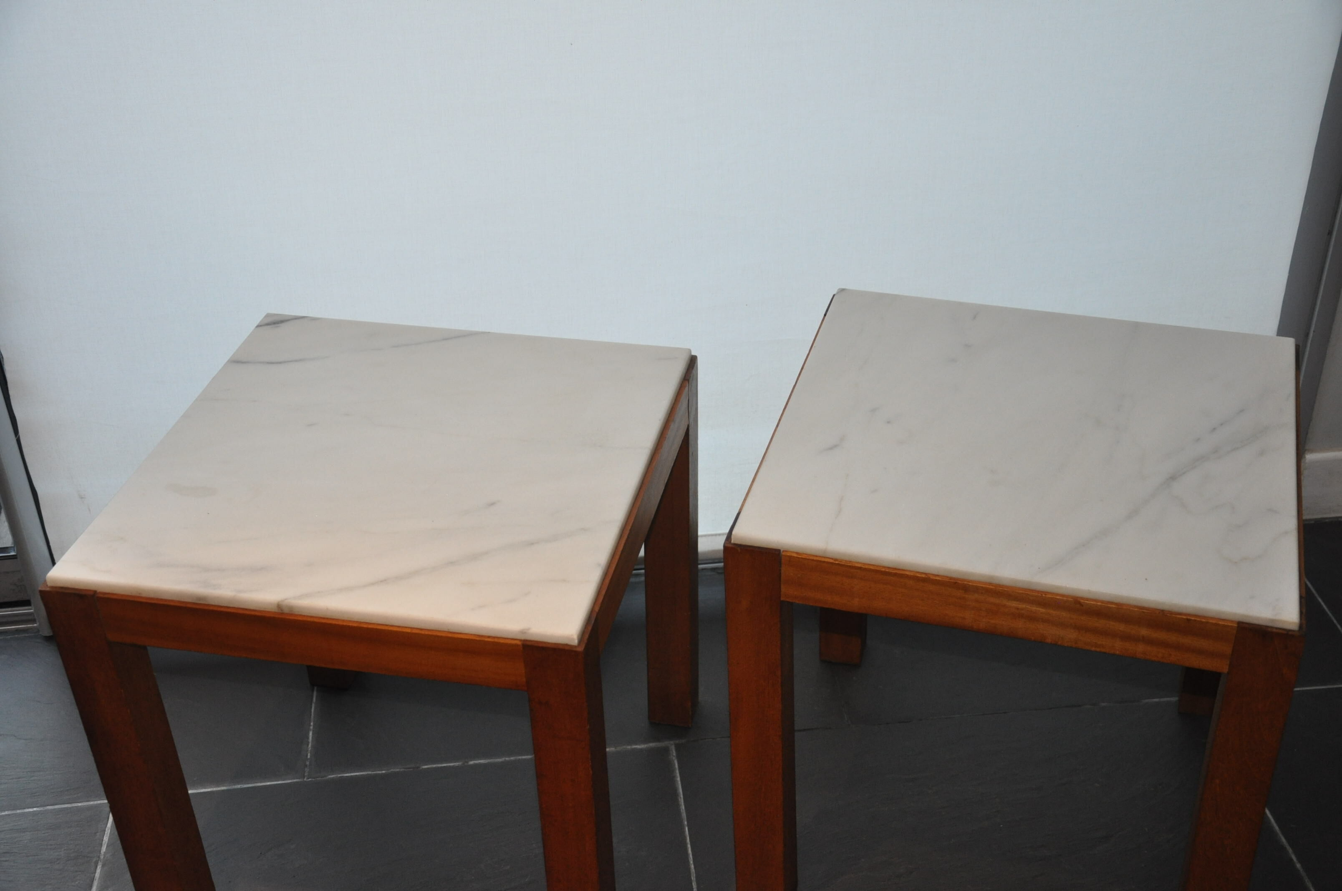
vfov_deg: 29.8
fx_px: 1675
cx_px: 671
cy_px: 446
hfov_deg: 43.7
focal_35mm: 45
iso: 800
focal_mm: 30
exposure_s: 1/60
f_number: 4.2
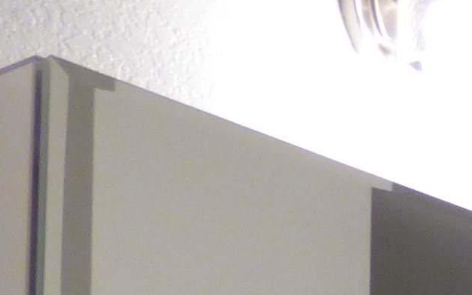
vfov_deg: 10.9
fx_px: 1338
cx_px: 1156
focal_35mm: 104
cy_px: 678
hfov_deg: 13.8
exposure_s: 1/60
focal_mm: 3.58
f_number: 2.8
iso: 250
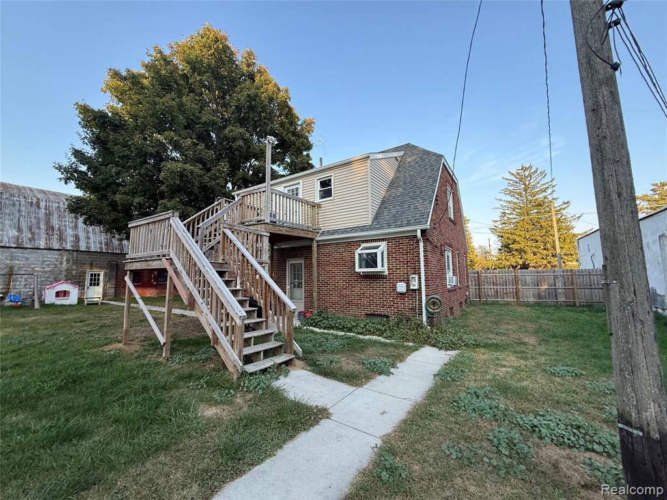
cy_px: 250
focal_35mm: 14
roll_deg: +1.1
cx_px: 334
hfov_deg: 102.1
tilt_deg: +5.2
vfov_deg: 85.7
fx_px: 270
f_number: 2.2
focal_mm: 2.22
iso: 64
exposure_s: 1/286
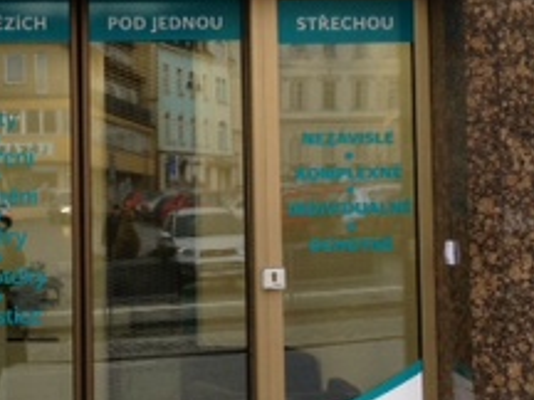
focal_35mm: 98
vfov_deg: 15.1
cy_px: 138
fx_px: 1512
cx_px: 57
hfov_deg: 19.7
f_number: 2.4
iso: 100
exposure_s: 1/120
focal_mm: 4.13
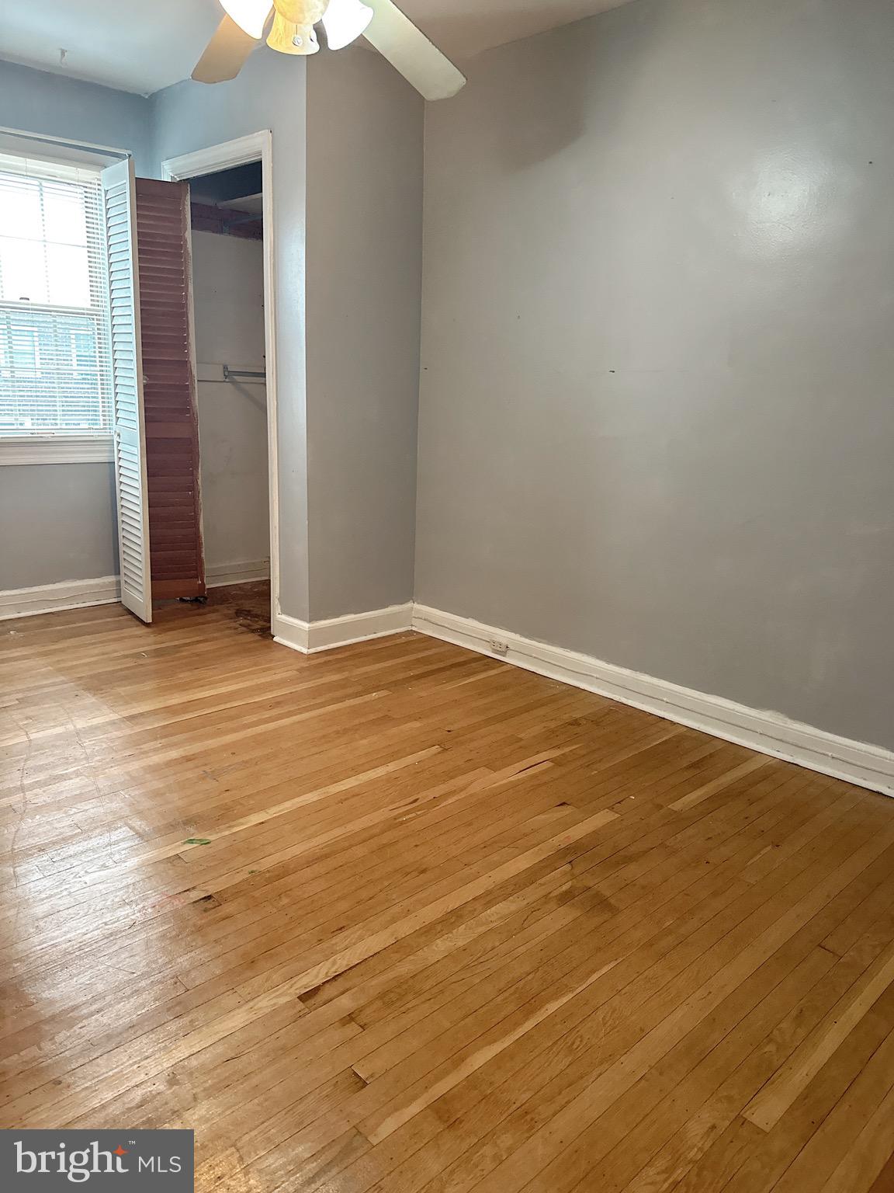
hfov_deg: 56.8
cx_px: 447
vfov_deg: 71.6
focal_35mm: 24
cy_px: 596
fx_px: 826
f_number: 1.78
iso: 640
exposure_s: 1/60
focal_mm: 6.86
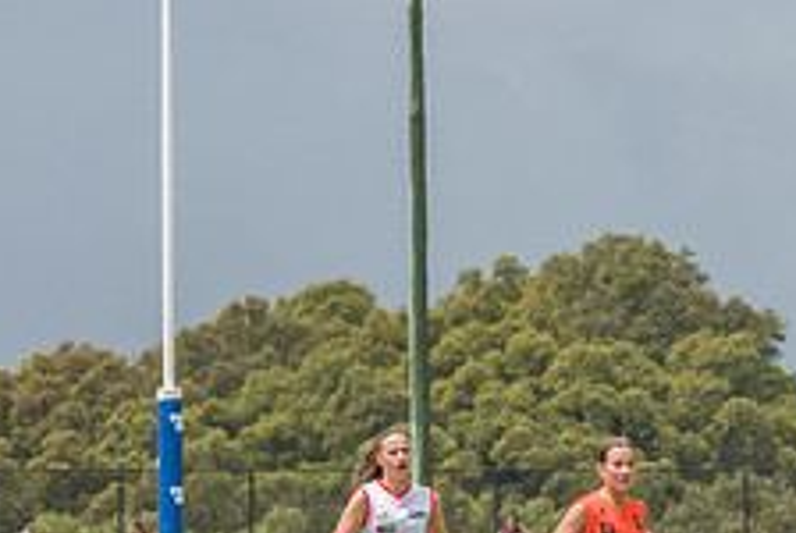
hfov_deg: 3.9
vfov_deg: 2.6
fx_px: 11690
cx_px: 1247
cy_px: 370
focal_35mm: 528
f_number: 11
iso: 800
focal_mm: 120
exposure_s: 1/1250
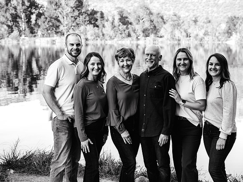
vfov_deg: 19.4
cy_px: 91
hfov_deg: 25.7
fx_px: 532
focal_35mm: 76
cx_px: 122
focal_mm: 70
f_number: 5.6
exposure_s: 1/160
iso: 500
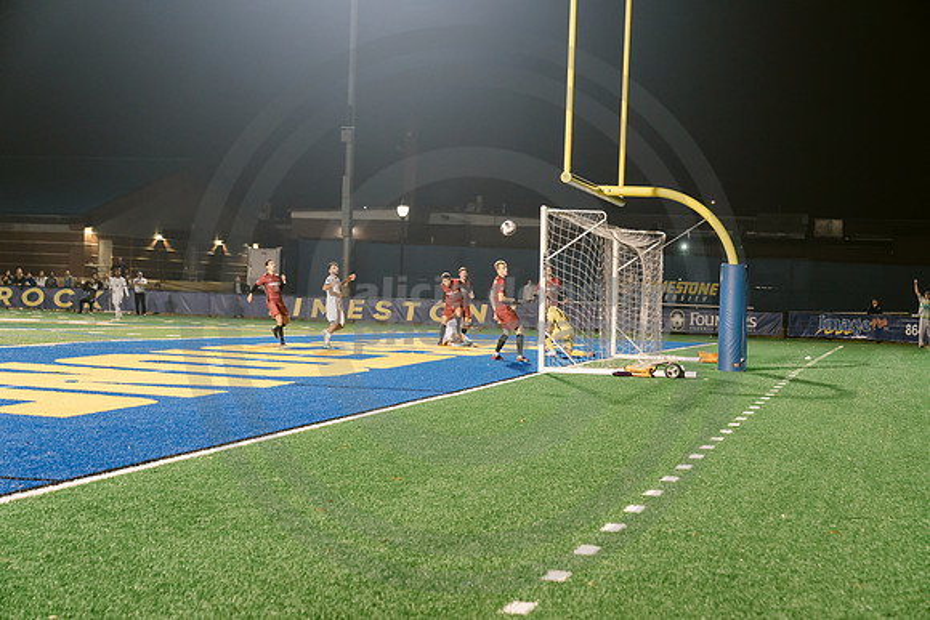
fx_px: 1809
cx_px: 465
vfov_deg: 19.5
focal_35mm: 70
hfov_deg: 28.8
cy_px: 310
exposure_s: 1/160
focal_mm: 70
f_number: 4
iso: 2500
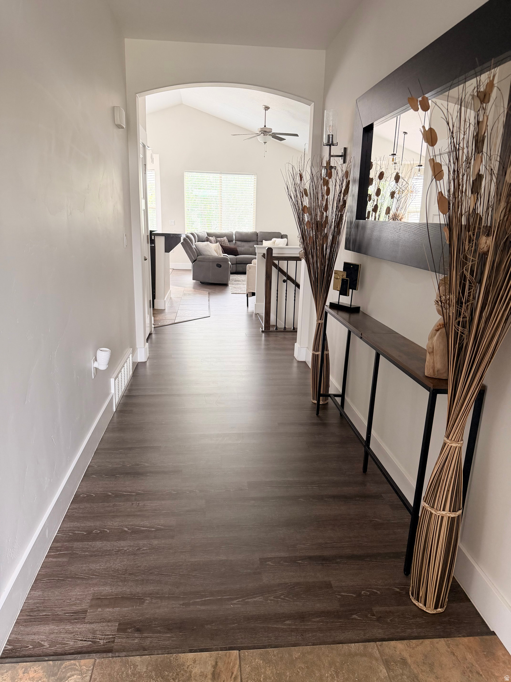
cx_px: 256
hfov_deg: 56.8
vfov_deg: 71.6
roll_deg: -1.3
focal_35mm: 24
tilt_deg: -14.6
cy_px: 341
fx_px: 472
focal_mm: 6.76
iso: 200
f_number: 1.78
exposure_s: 1/60
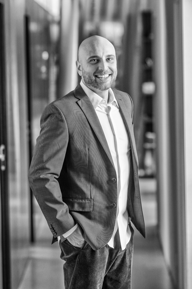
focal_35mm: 200
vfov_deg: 10.3
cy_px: 144
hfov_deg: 6.9
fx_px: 1600
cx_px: 96
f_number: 5
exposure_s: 1/60
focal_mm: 200
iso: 800
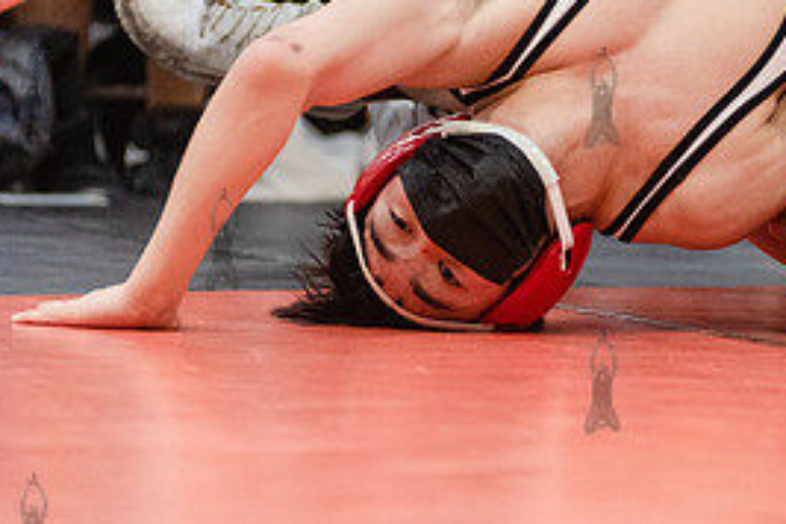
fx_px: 9038
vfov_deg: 3.3
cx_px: 601
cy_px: 96
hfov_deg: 5.0
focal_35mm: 414
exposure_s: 1/400
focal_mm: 185
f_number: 3.5
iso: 4000
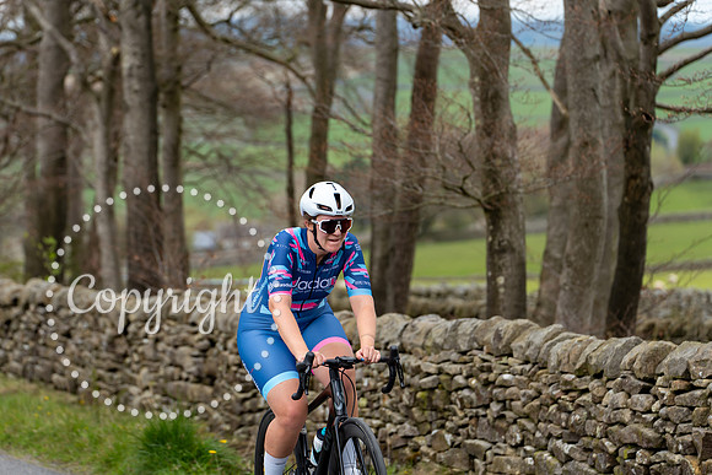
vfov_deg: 9.4
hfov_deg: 14.1
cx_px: 356
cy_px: 238
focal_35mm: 146
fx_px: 2888
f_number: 4
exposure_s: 1/640
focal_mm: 146
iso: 200
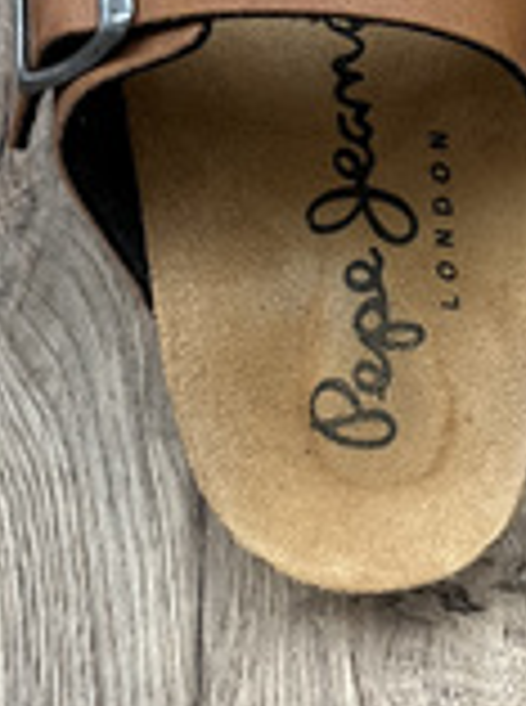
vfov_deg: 22.4
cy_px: -54
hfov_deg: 17.0
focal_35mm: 83
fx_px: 1689
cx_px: 614
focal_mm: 5.1
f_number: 1.6
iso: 160
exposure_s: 1/60
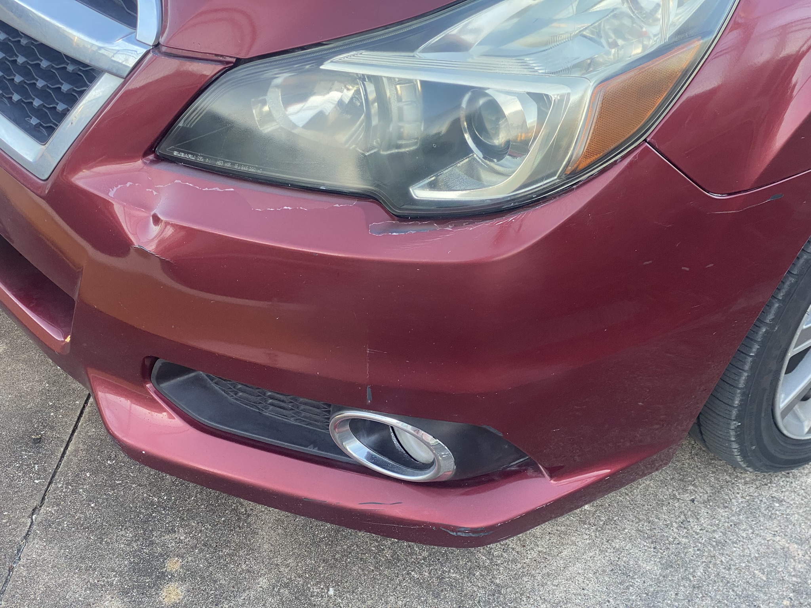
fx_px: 1218
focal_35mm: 52
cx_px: 406
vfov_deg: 28.0
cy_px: 304
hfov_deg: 36.8
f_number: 2
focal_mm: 6
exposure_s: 1/121
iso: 64
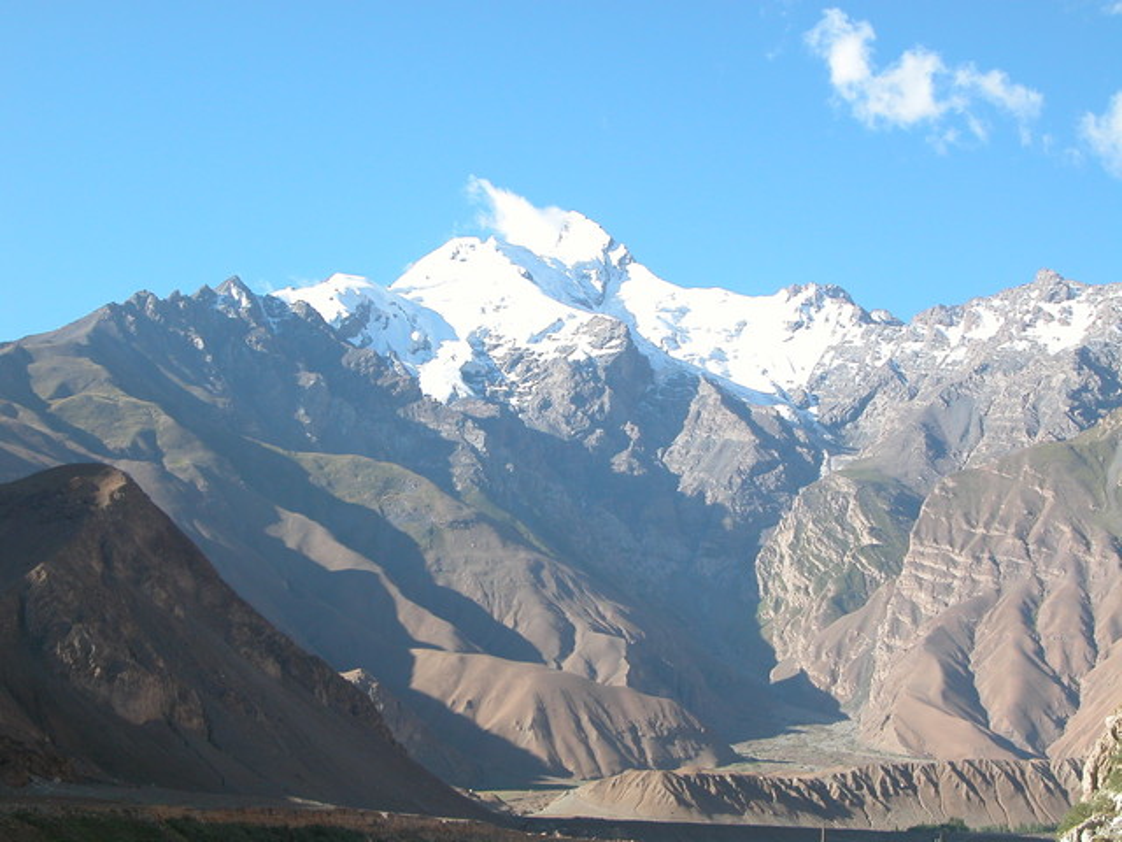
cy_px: 421
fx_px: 2269
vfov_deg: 21.0
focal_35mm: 70
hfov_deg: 27.8
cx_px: 561
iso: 100
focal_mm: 17.8
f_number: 5.2
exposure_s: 1/274
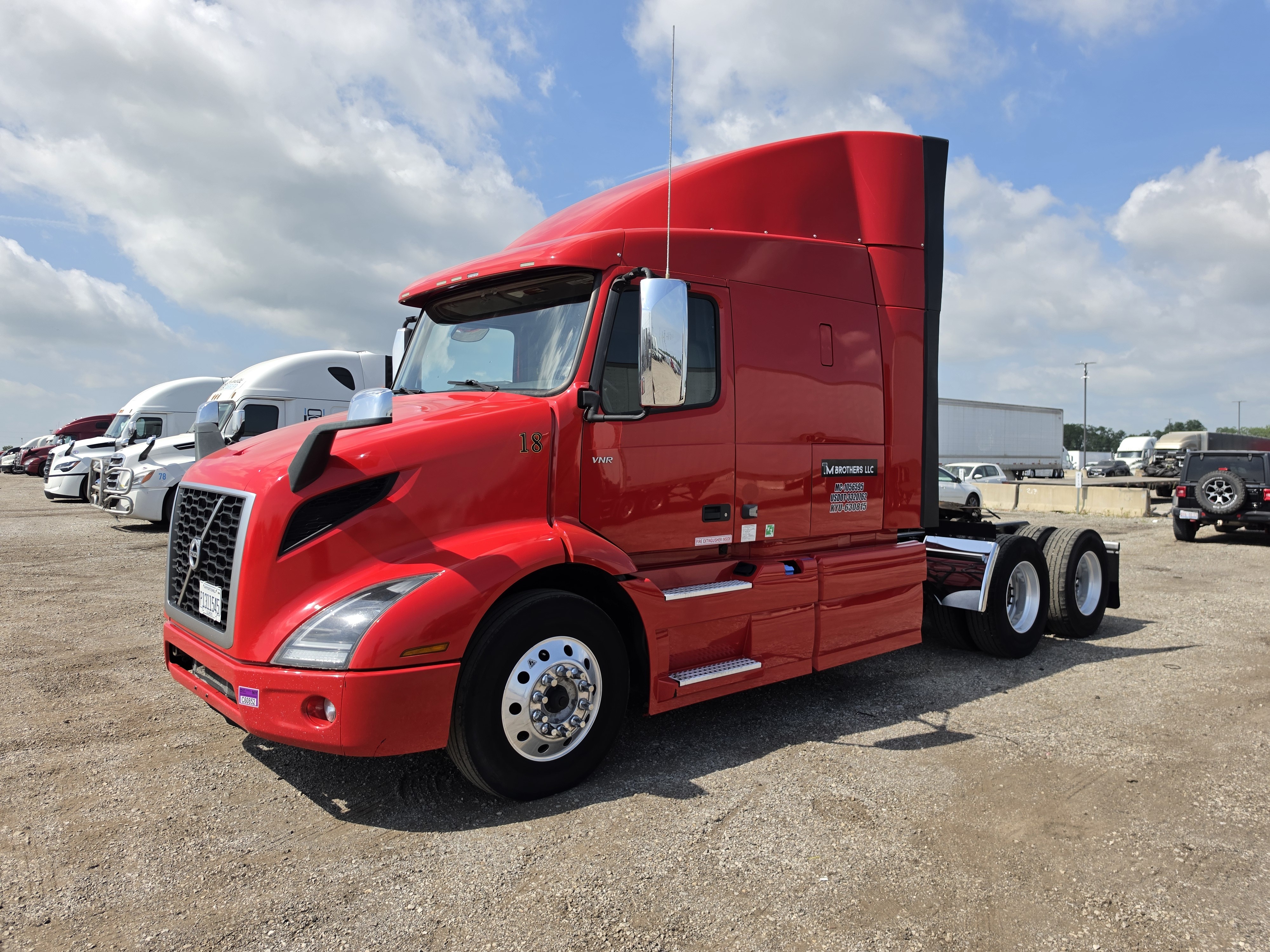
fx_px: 844
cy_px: 476
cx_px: 635
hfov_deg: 73.9
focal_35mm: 23
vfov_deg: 58.9
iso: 64
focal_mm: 6.5
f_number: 1.4
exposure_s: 1/6571
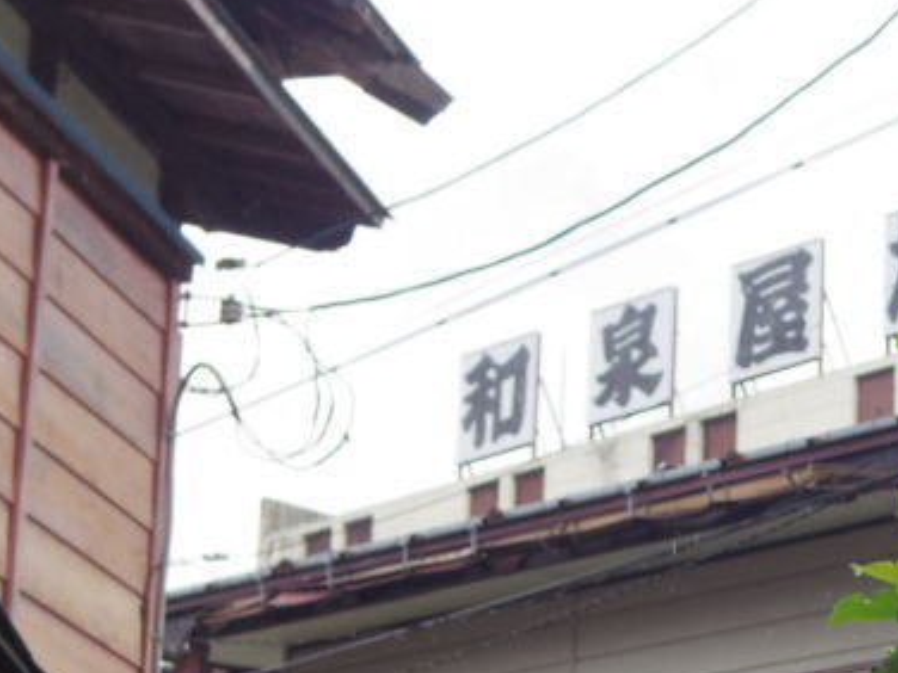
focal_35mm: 128
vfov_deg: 11.5
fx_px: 3321
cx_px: 853
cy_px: 573
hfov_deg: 15.2
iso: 250
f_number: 3.2
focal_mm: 8.5
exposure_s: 1/640
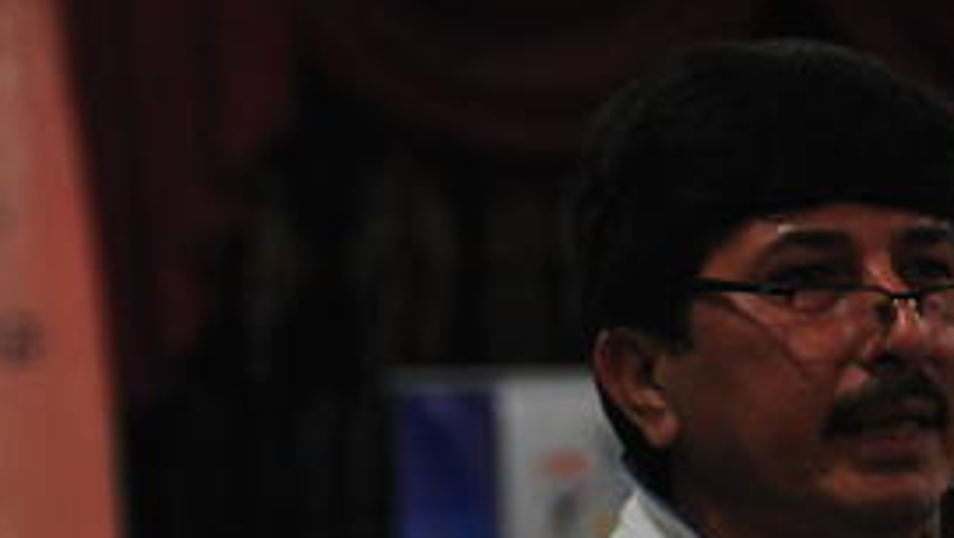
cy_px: 607
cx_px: 820
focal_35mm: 590
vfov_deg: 2.1
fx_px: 14938
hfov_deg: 3.7
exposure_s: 1/50
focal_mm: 170
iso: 800
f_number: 5.6
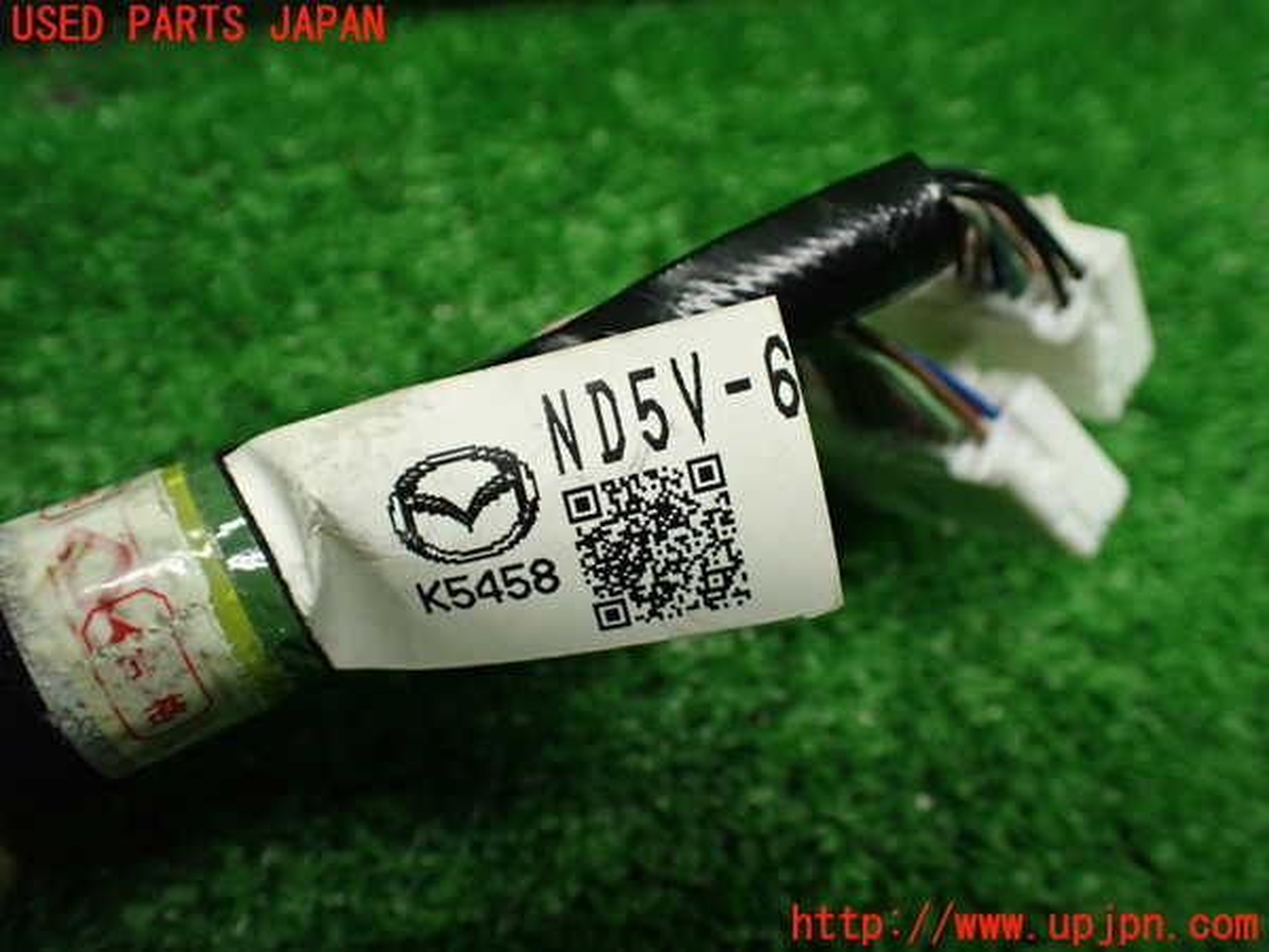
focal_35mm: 30
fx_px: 1100
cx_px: 634
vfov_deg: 46.8
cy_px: 476
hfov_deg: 60.0
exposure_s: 1/125
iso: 500
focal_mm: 5.4
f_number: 2.3
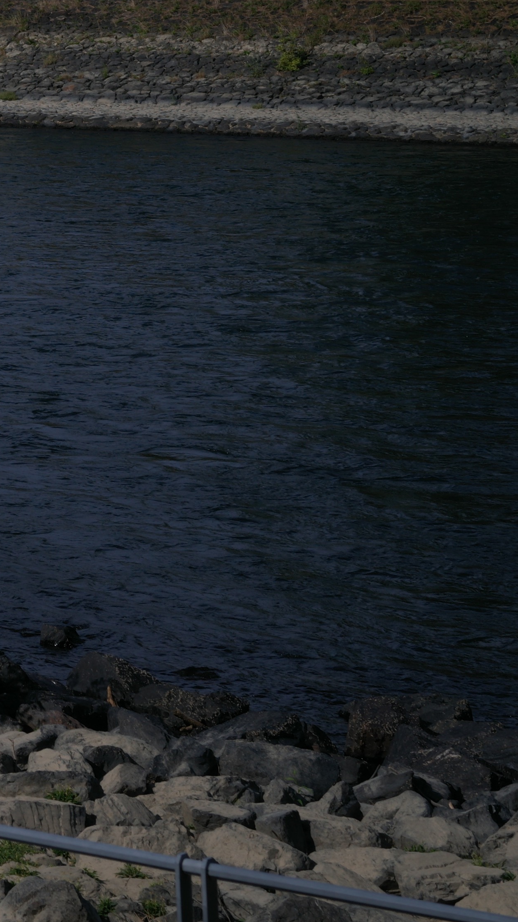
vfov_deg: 14.5
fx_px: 3444
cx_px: -1079
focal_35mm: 141
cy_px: -345
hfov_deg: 7.5
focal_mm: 45
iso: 100
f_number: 9.5
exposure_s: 1/400
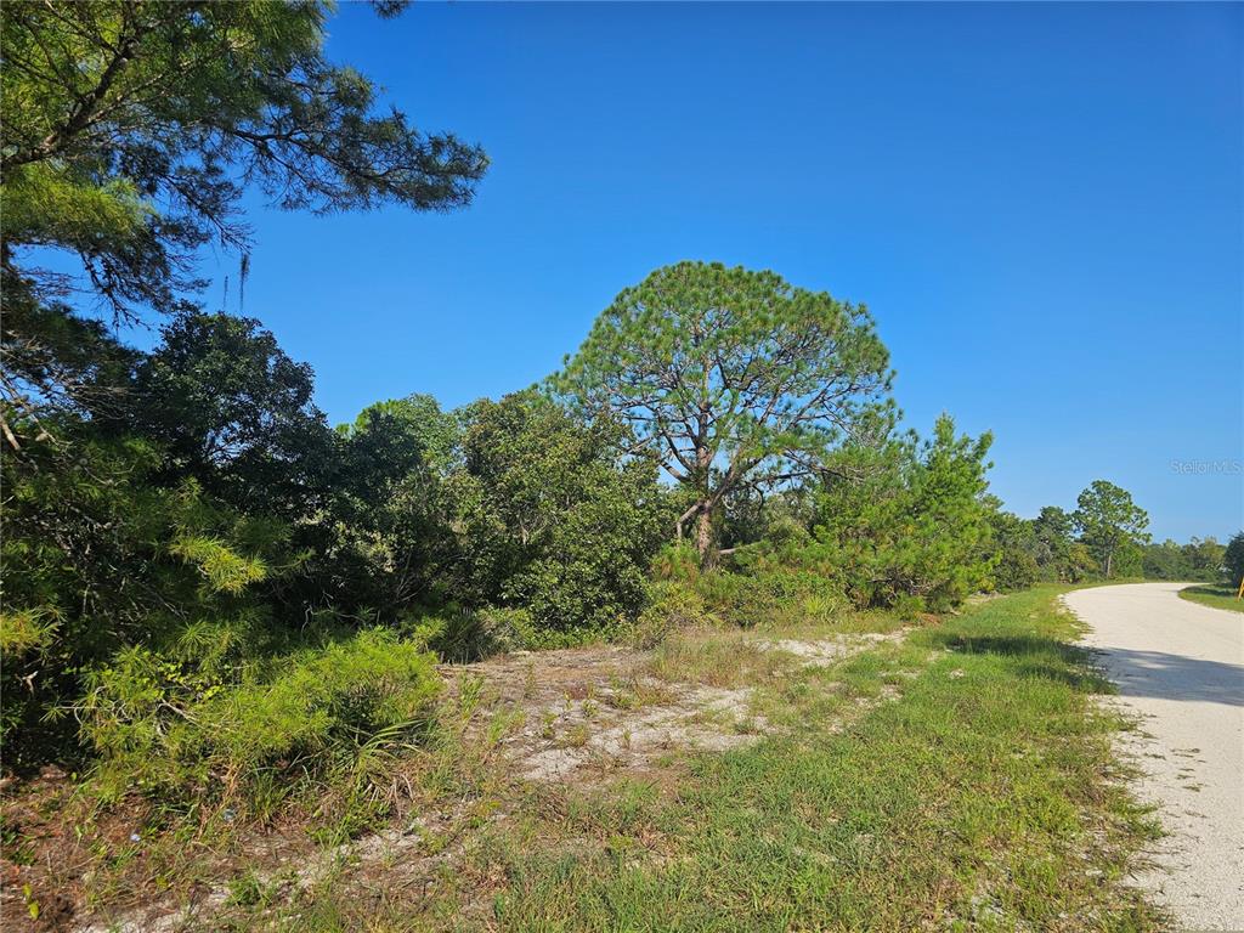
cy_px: 466
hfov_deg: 73.9
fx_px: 827
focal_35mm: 23
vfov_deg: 58.9
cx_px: 622
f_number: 1.7
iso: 10
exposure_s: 1/866
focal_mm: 6.3
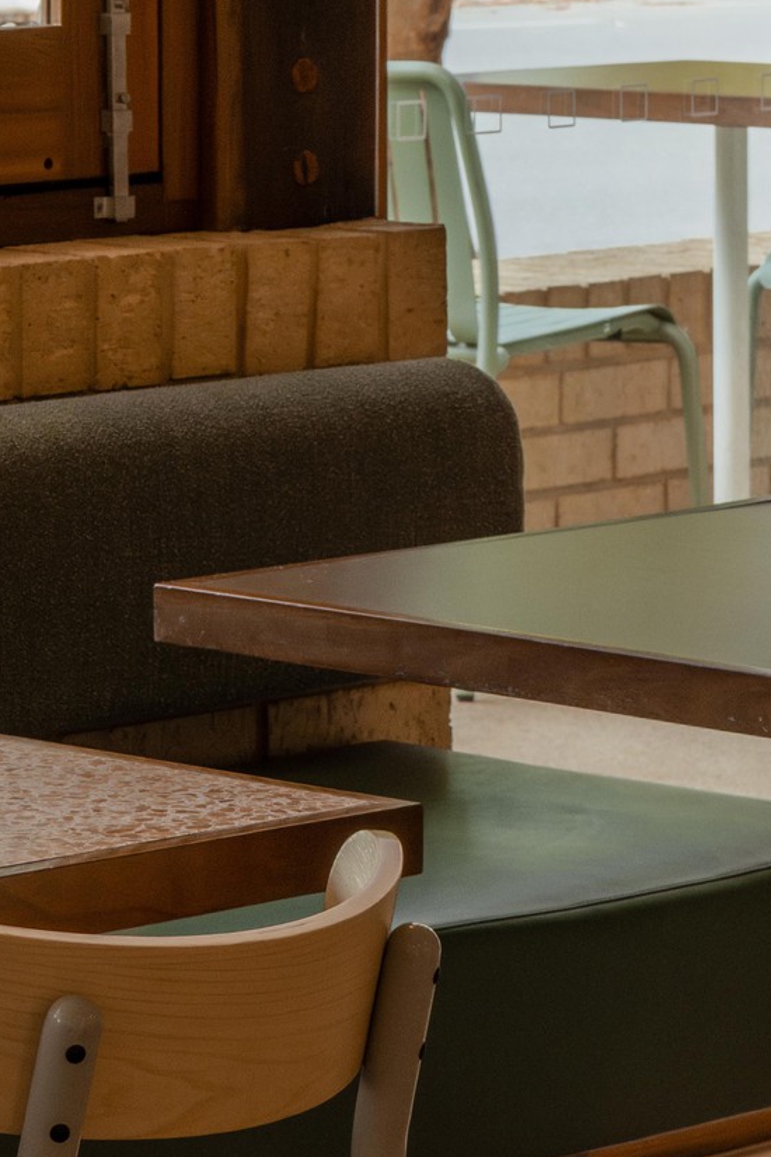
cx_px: 175
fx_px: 6424
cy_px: 18
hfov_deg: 6.9
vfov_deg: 10.2
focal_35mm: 200
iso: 800
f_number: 13
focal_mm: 55
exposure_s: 1/30
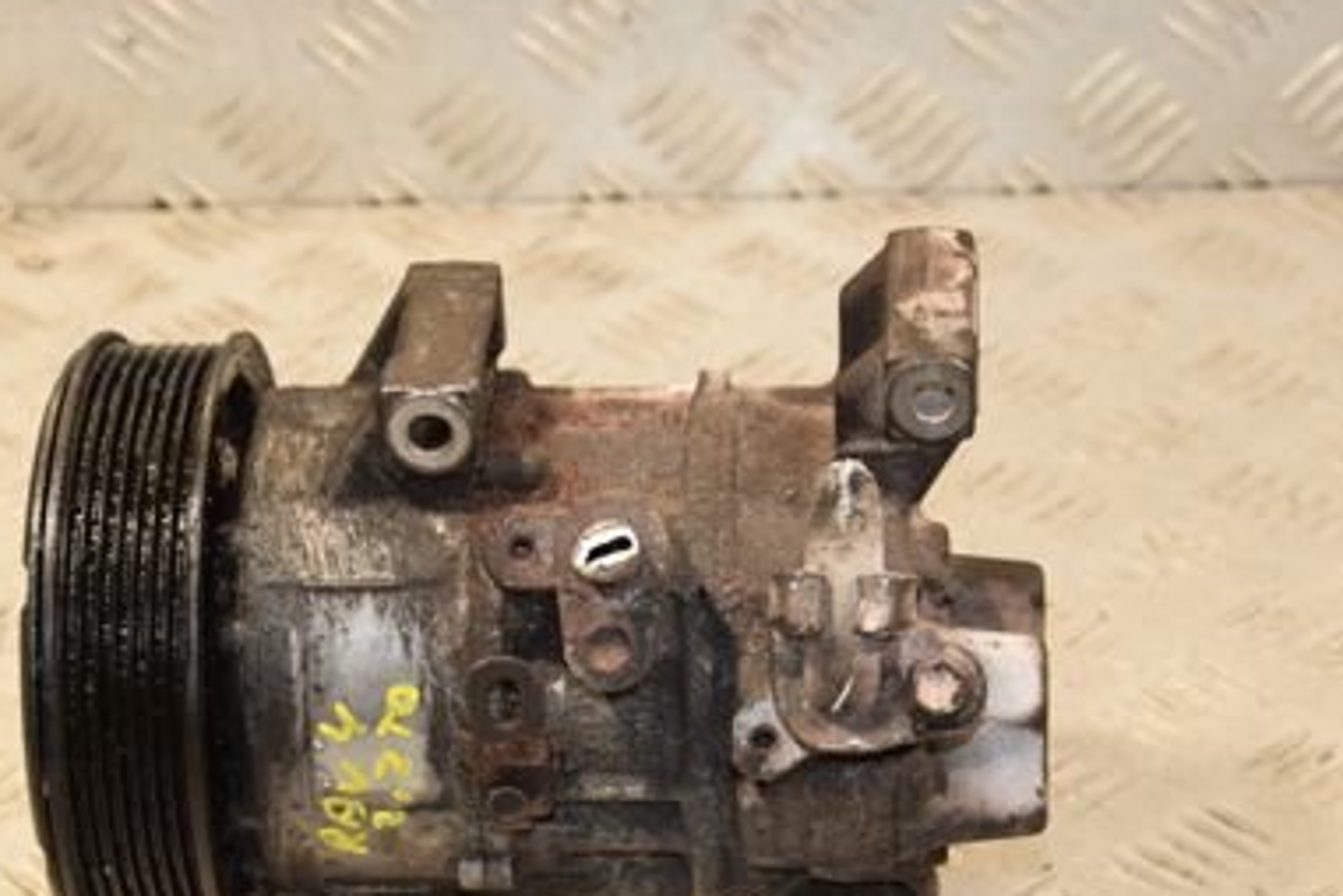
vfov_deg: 11.3
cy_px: 536
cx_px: 578
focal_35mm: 121
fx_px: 4514
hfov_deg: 16.9
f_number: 6.3
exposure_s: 1/200
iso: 800
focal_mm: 48
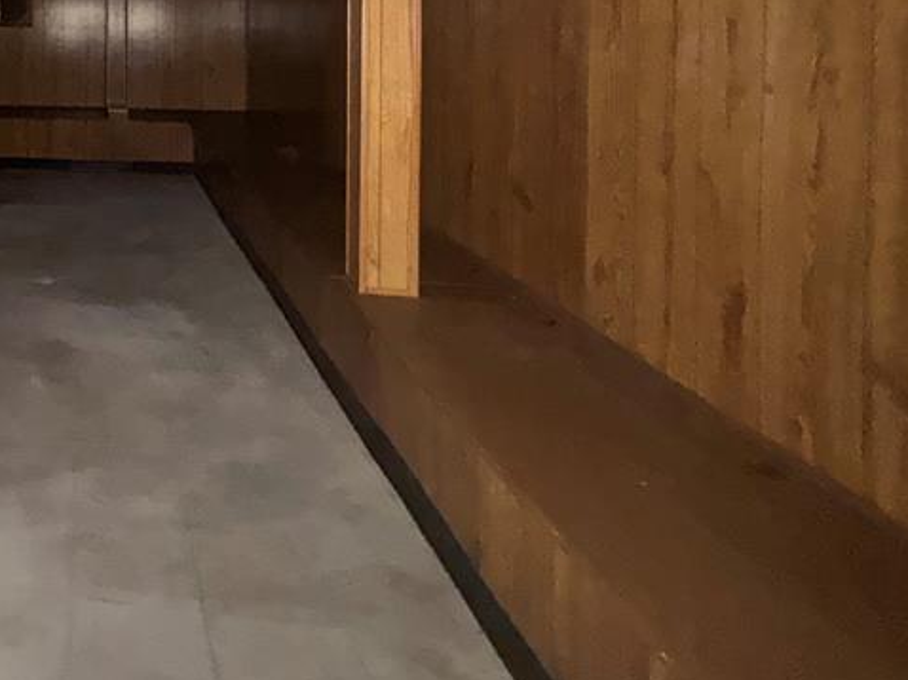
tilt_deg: -1.4
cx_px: -19
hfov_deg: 48.3
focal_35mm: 30
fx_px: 787
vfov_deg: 41.5
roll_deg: -0.4
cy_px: 23
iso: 1000
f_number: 2.2
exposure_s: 1/16
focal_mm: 2.22
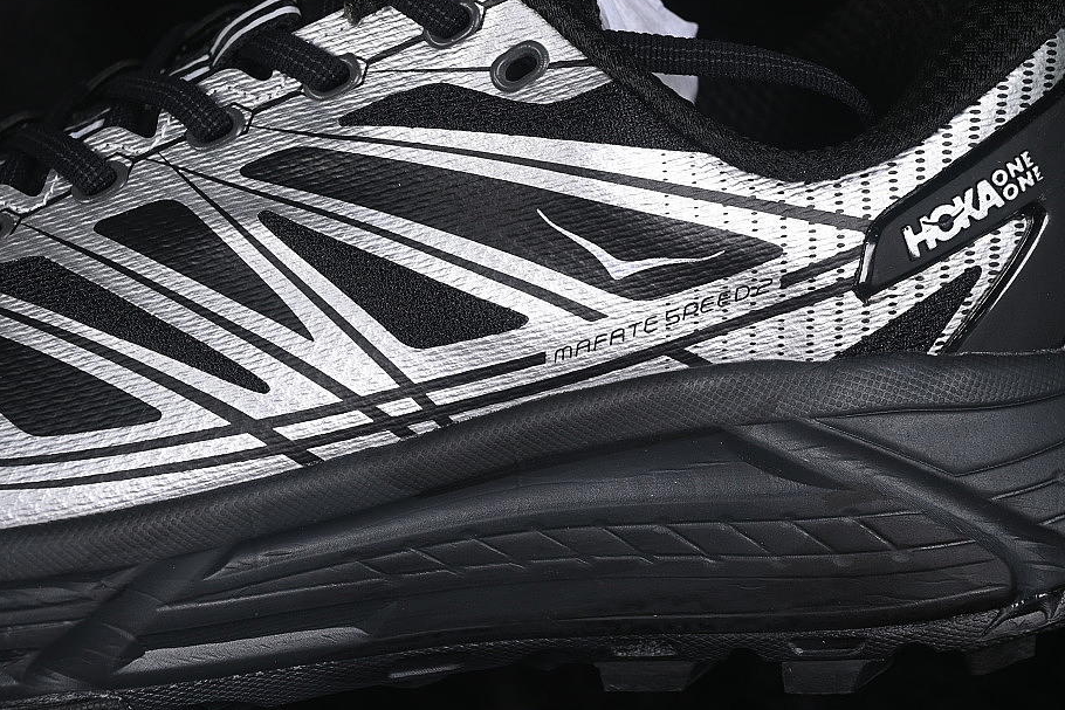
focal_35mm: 89
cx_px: 461
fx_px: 2633
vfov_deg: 15.4
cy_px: 310
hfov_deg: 22.8
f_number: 6.3
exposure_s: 1/60
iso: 160
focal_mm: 50
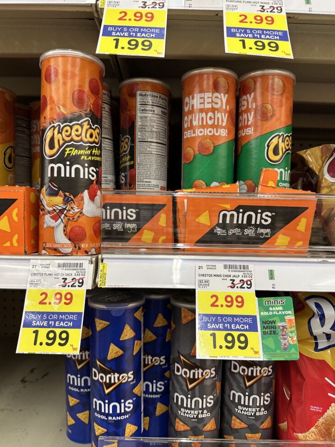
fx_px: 323
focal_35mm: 25
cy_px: 231
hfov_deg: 54.9
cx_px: 173
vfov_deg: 69.4
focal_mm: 6.86
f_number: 1.78
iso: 160
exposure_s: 1/62
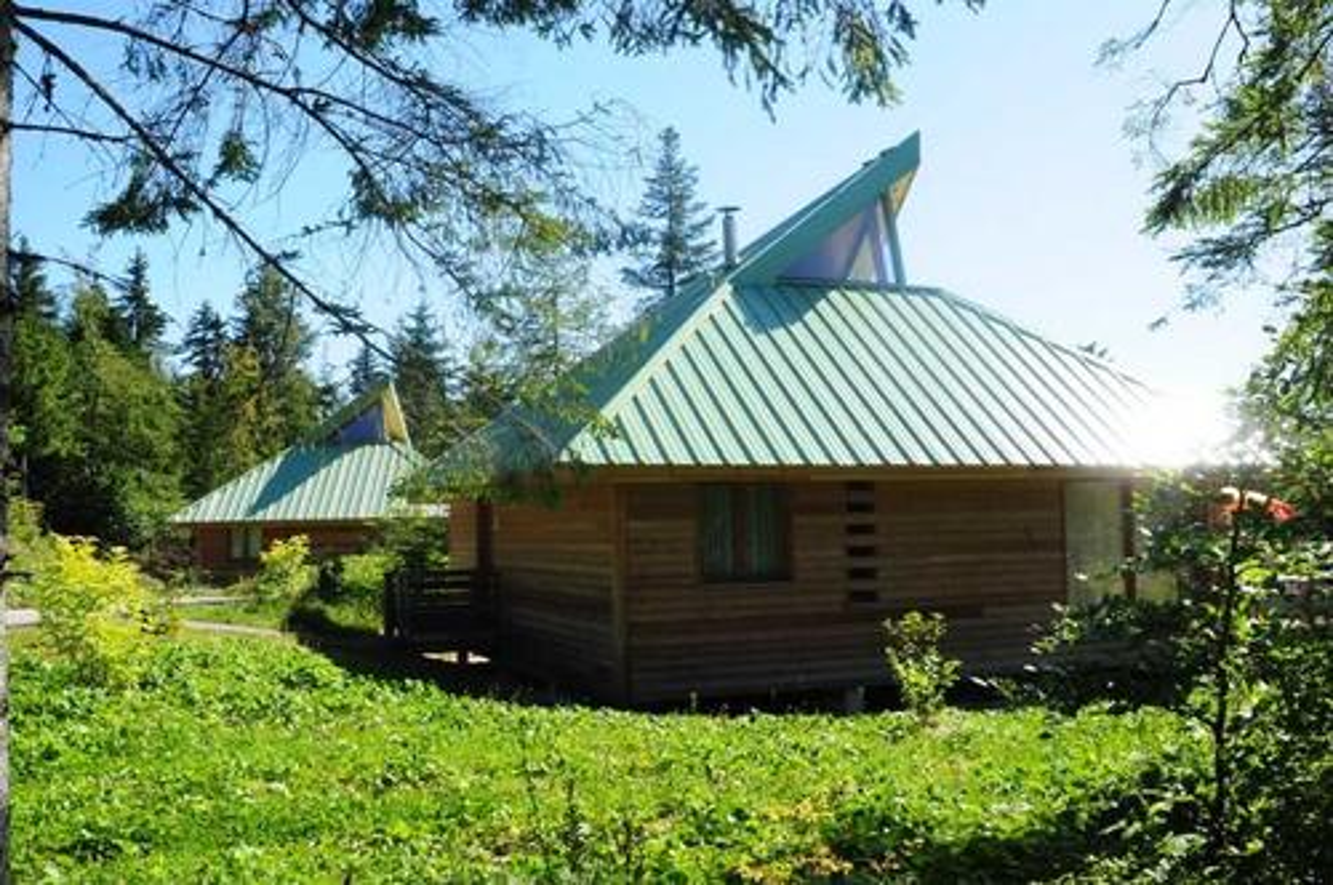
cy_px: 442
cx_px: 666
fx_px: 1331
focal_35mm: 36
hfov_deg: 53.2
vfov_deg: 36.8
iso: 1250
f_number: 13
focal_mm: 24
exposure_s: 1/640
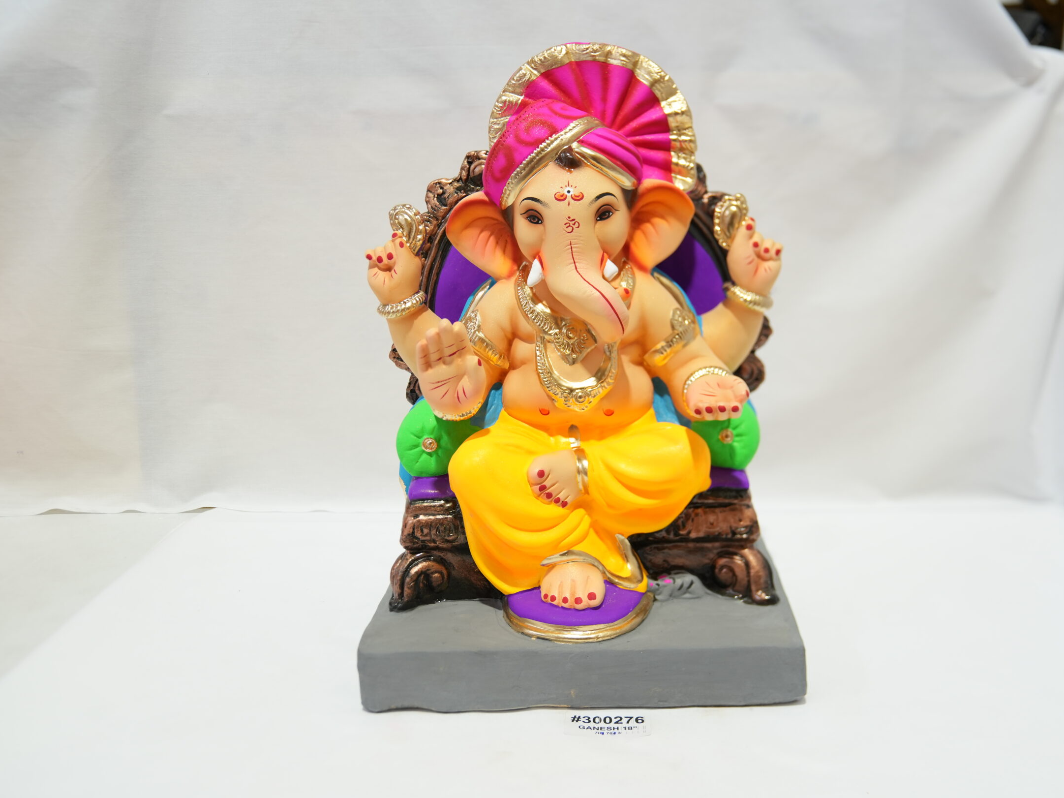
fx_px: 1014
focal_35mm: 33
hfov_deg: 55.3
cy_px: 400
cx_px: 571
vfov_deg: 42.9
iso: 800
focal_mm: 29
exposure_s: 1/200
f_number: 3.5
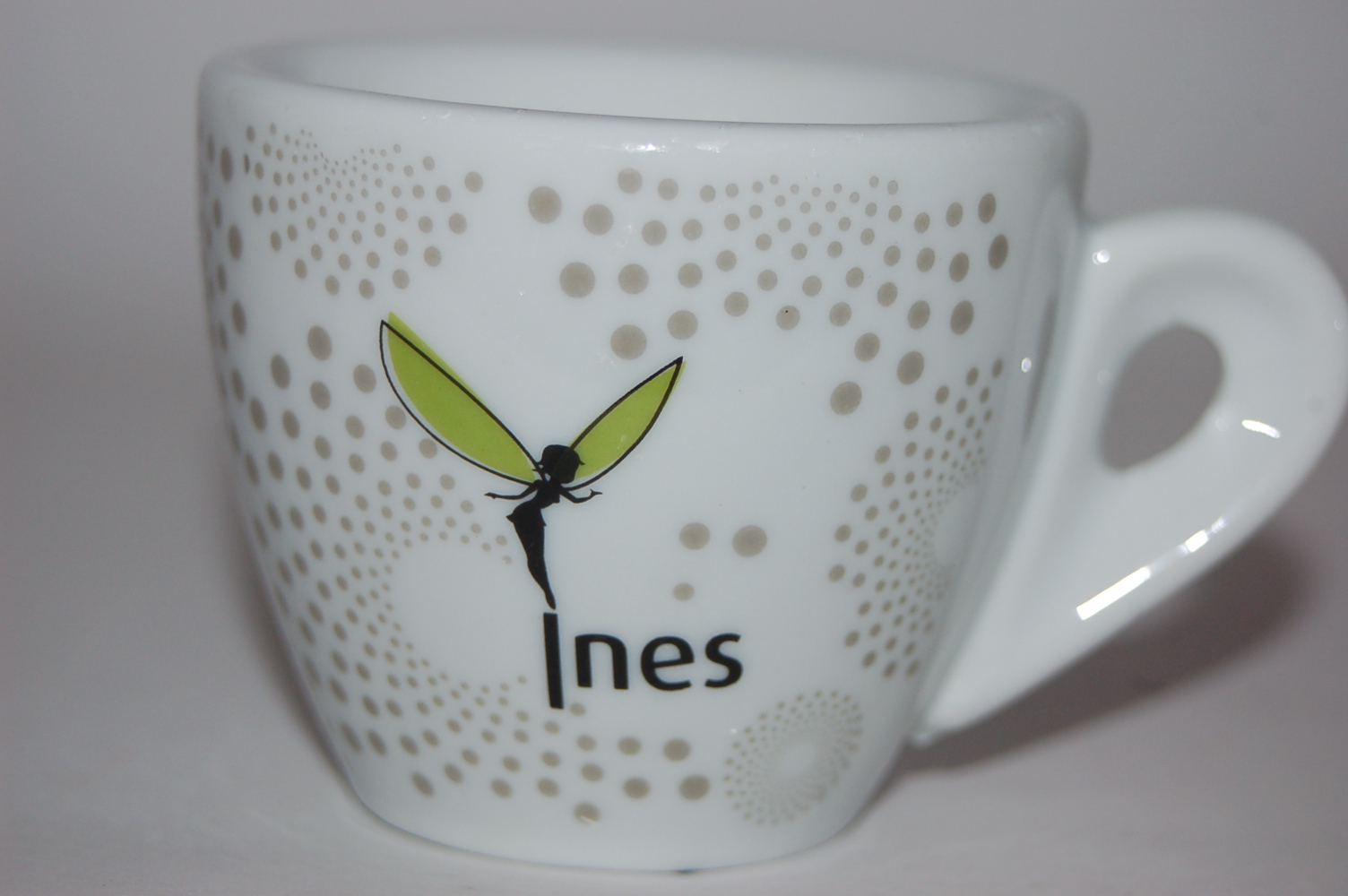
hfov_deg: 17.1
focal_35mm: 120
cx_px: 674
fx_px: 4489
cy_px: 448
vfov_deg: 11.4
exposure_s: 1/125
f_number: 7.1
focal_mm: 80
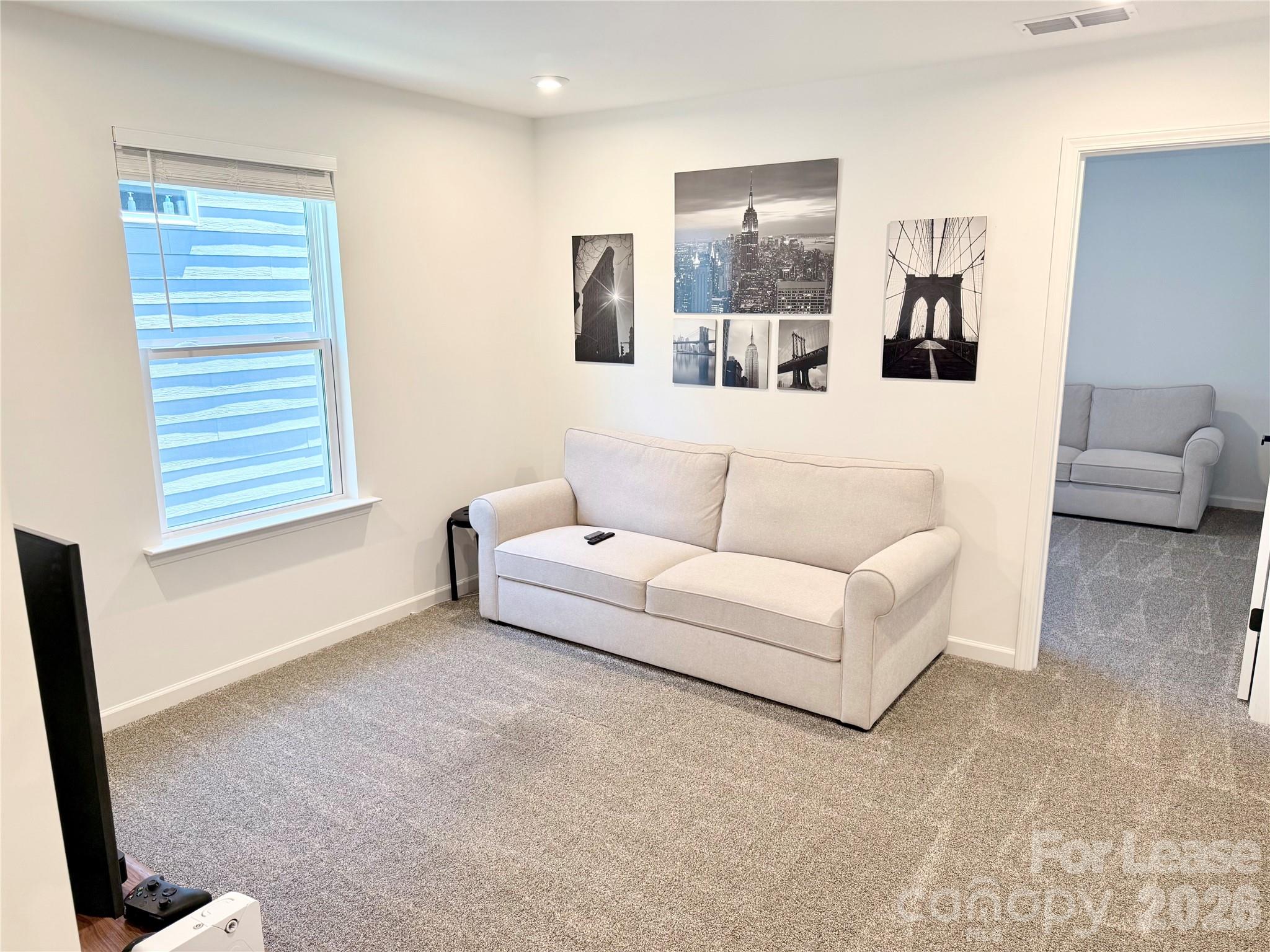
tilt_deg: -11.6
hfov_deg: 71.6
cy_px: 476
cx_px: 635
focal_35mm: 24
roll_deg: +0.4
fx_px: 881
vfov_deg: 56.8
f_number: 1.78
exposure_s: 1/120
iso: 125
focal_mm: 6.76
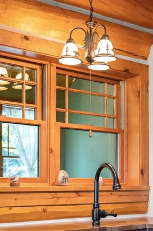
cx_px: 106
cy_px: 183
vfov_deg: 27.6
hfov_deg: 18.8
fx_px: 460
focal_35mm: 72
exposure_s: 1/100
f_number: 4.5
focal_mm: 40
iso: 2500
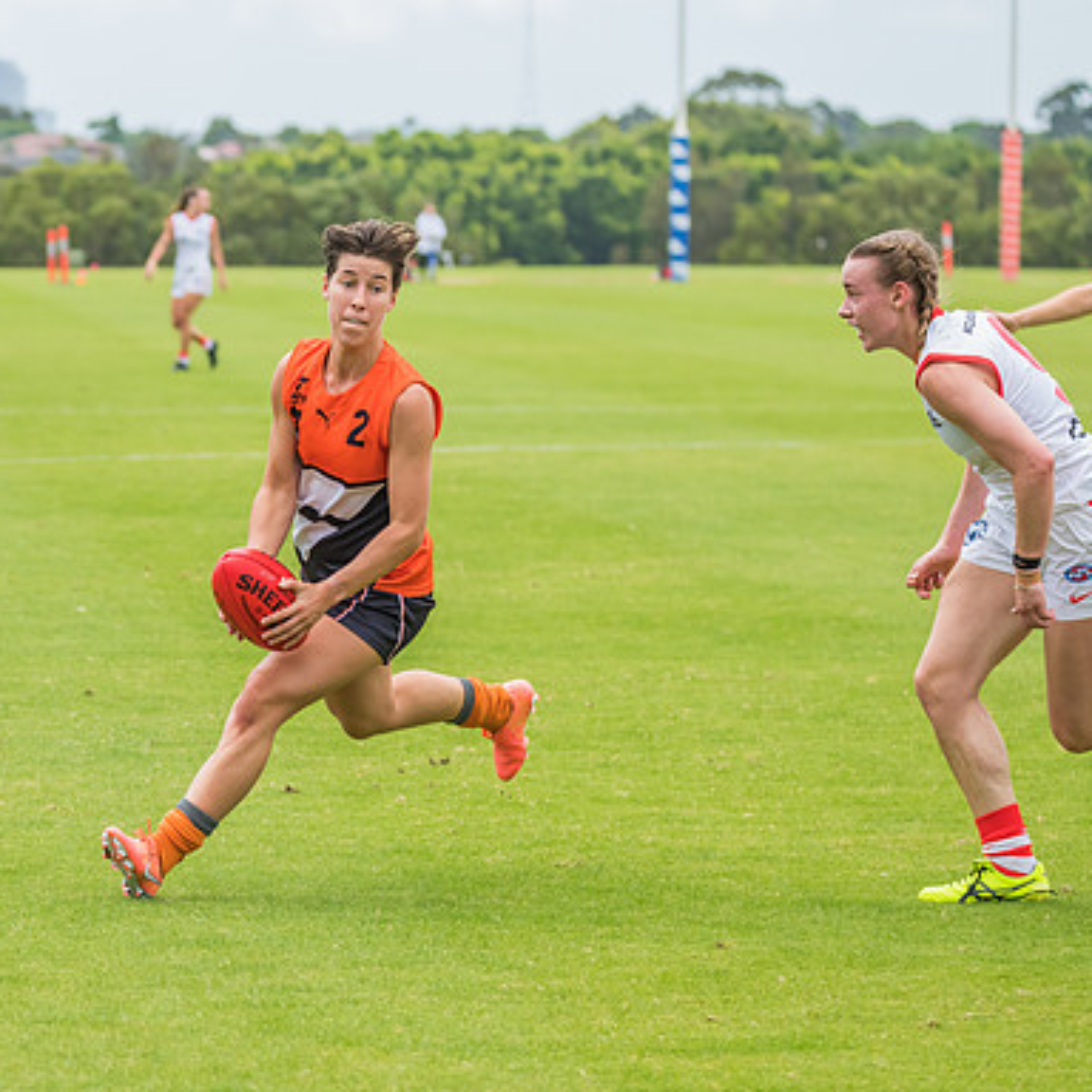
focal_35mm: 227
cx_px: 256
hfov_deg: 7.7
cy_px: 567
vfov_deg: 7.7
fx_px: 8102
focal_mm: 150
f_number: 7.1
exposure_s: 1/1600
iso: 800
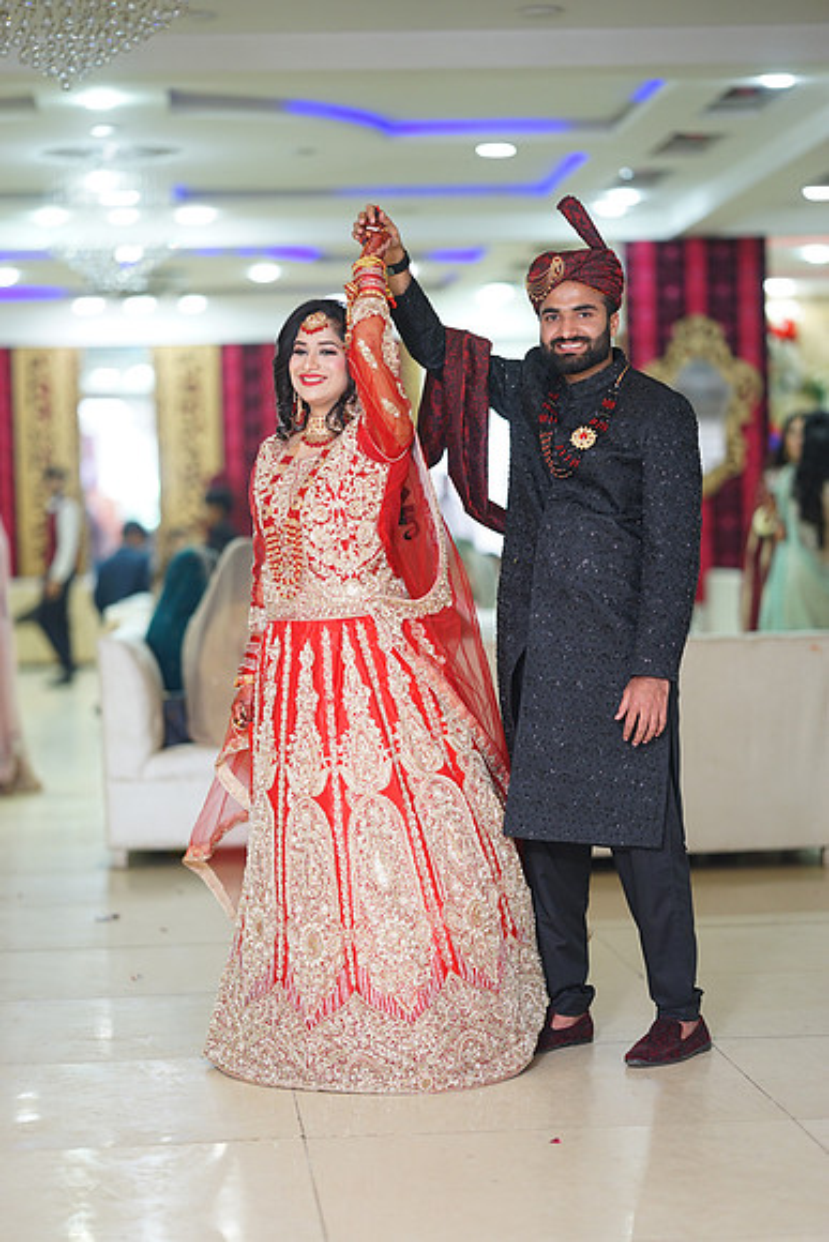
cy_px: 621
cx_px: 414
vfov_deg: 23.9
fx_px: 2934
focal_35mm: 85
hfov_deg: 16.1
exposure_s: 1/160
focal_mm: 85
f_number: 1.4
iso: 320
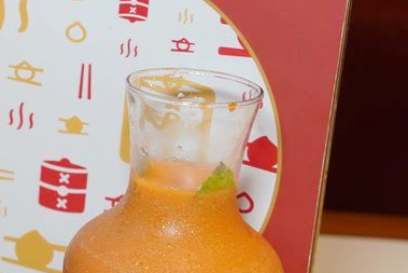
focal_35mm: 136
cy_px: 151
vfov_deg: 10.1
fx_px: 1542
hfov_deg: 14.3
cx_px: -161
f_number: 4
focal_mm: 43
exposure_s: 1/160
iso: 1600
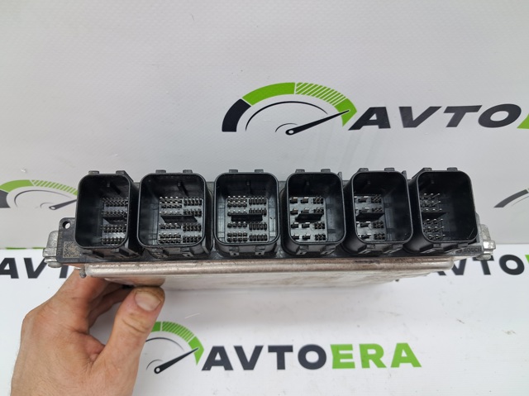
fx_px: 412
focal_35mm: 27
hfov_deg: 65.4
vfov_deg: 51.3
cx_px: 264
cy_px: 198
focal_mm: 4
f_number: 1.8
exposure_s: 1/60
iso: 50
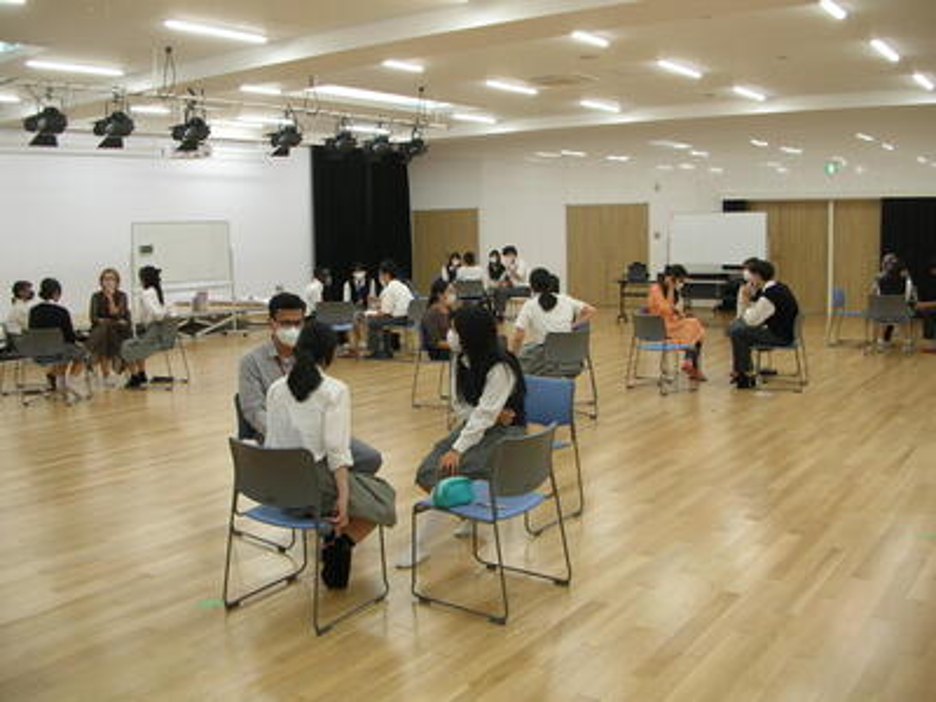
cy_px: 351
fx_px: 946
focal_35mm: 35
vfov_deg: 40.7
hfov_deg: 52.6
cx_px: 468
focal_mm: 5.8
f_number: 2.8
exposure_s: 1/21.3
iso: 50
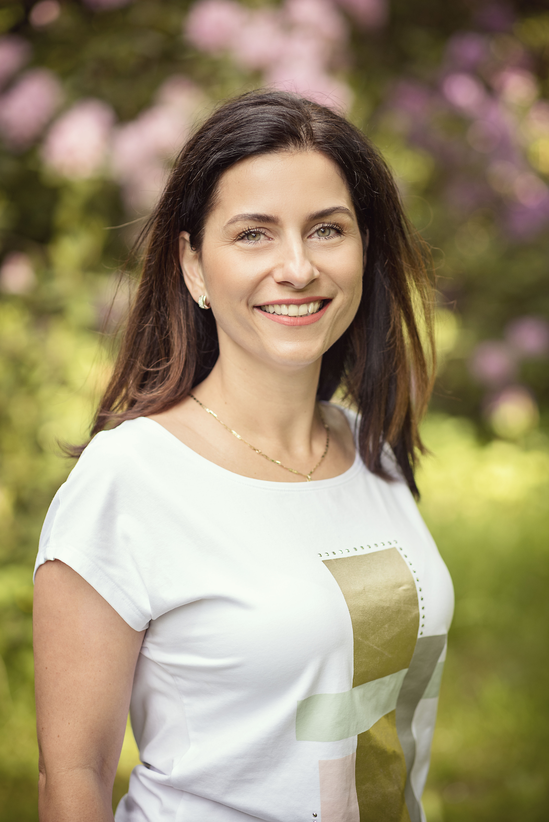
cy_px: 411
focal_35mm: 85
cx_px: 274
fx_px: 1942
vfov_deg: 23.9
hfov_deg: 16.1
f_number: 2.2
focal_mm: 85
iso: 320
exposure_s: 1/500
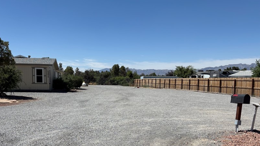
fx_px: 248
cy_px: 105
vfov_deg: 32.4
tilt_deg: -5.5
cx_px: 109
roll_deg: -0.9
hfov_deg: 55.0
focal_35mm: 36
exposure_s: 1/6329
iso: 50
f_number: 1.6
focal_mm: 5.96
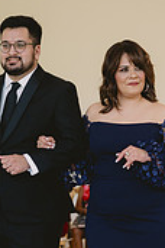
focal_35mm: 150
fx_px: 1031
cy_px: 212
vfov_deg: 13.6
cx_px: 75
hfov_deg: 9.1
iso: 1250
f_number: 2.8
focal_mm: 57
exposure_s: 1/640
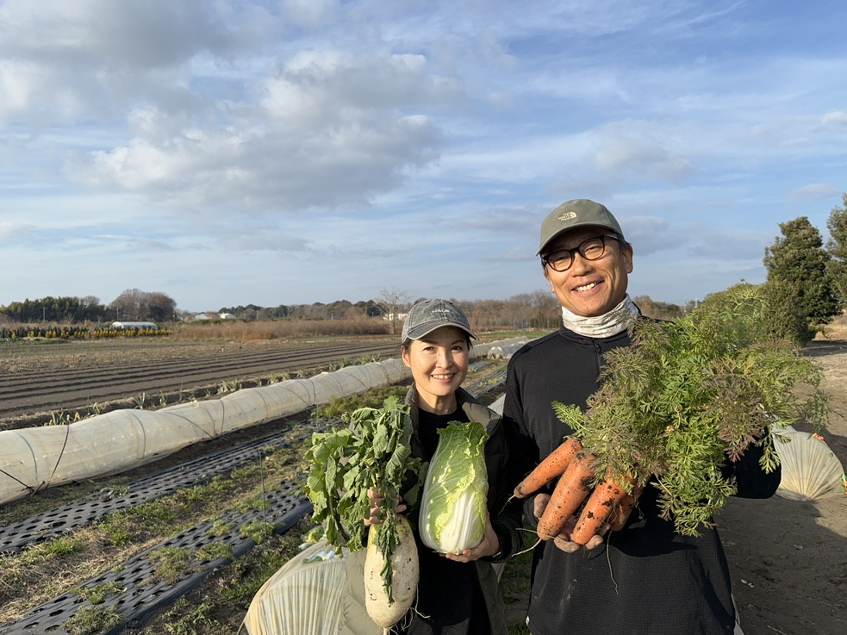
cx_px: 411
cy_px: 311
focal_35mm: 25
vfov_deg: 54.9
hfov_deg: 69.4
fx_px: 612
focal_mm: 6.86
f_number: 1.78
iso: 80
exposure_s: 1/3247
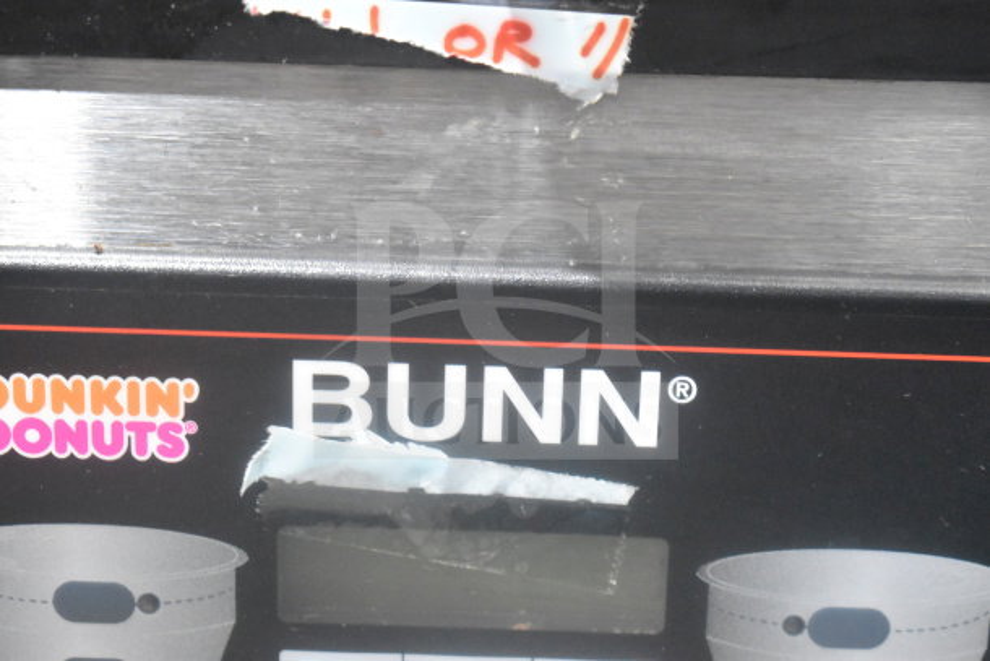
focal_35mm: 82
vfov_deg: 16.6
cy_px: 330
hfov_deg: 24.6
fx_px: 2269
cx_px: 495
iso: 9000
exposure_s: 1/100
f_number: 5.6
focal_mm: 55
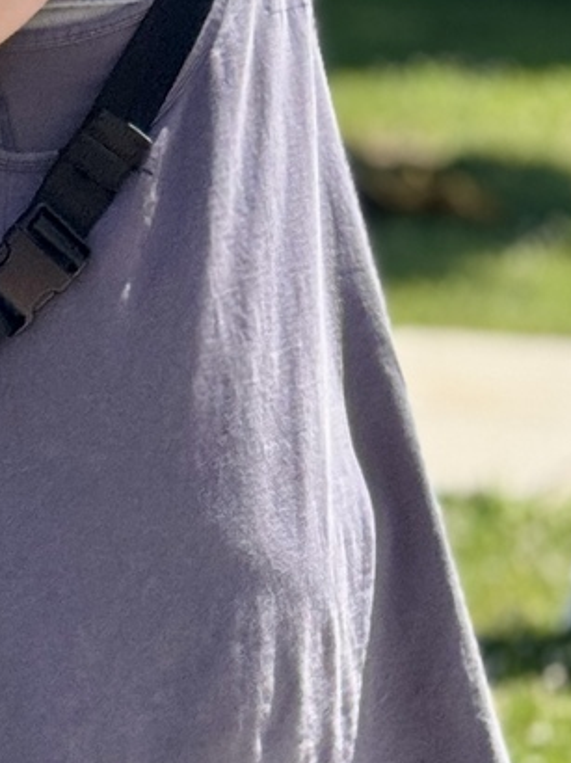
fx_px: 2642
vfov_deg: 15.8
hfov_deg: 12.1
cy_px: -169
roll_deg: -1.5
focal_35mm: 120
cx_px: -119
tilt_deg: -4.2
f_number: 1.78
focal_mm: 6.76
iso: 64
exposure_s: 1/1984
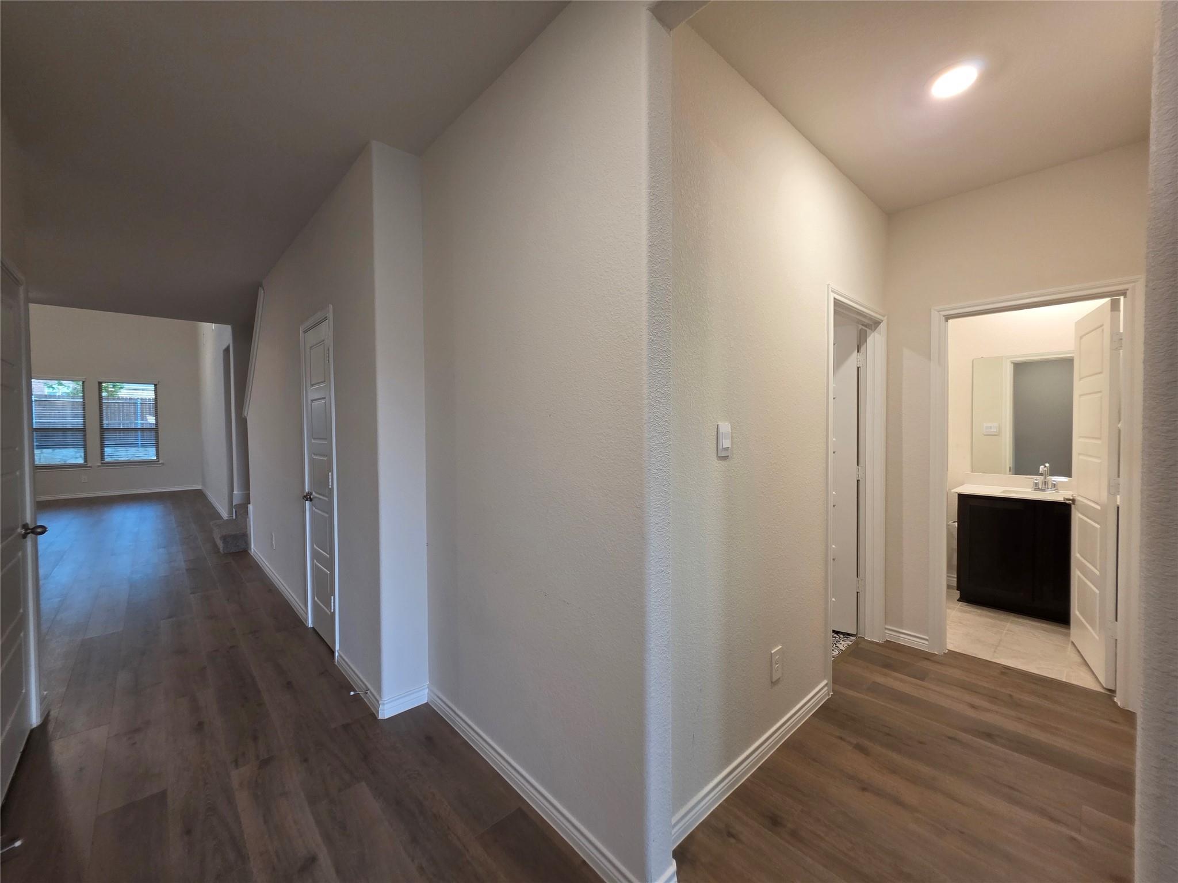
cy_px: 442
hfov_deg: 106.2
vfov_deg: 89.9
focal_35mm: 13
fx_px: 442
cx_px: 589
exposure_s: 1/60
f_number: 1.9
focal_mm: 2.2
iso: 200
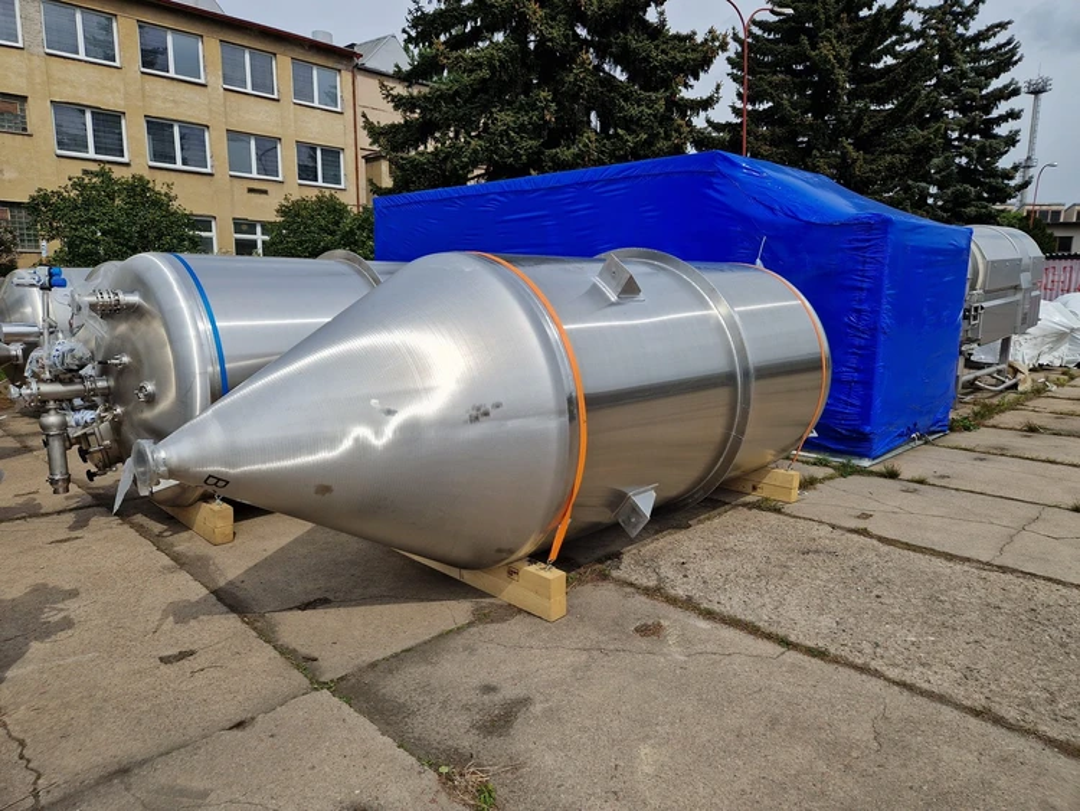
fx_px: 718
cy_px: 406
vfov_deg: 58.9
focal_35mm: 23
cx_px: 540
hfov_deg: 73.9
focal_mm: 5.4
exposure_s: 1/3800
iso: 50
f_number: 1.8
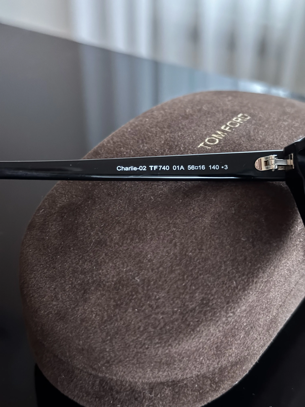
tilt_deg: -33.3
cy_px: 204
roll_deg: +0.5
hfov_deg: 30.3
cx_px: 152
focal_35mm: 48
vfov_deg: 39.7
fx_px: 564
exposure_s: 1/9
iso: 640
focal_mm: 6.76
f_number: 1.78
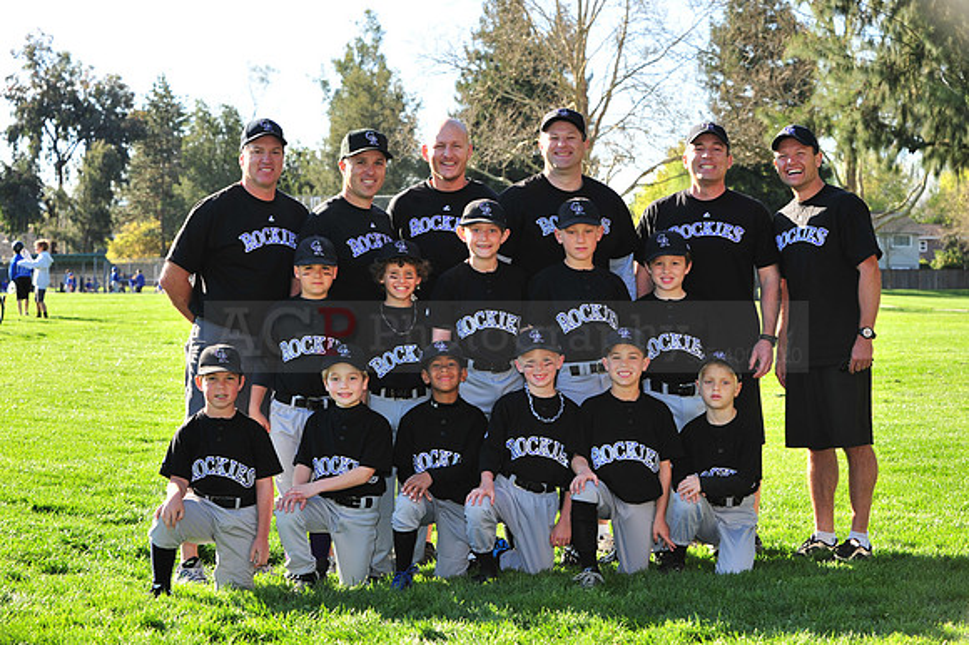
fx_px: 2152
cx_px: 484
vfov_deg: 17.0
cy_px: 322
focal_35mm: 80
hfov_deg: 25.4
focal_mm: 80
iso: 200
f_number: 8
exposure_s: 1/160
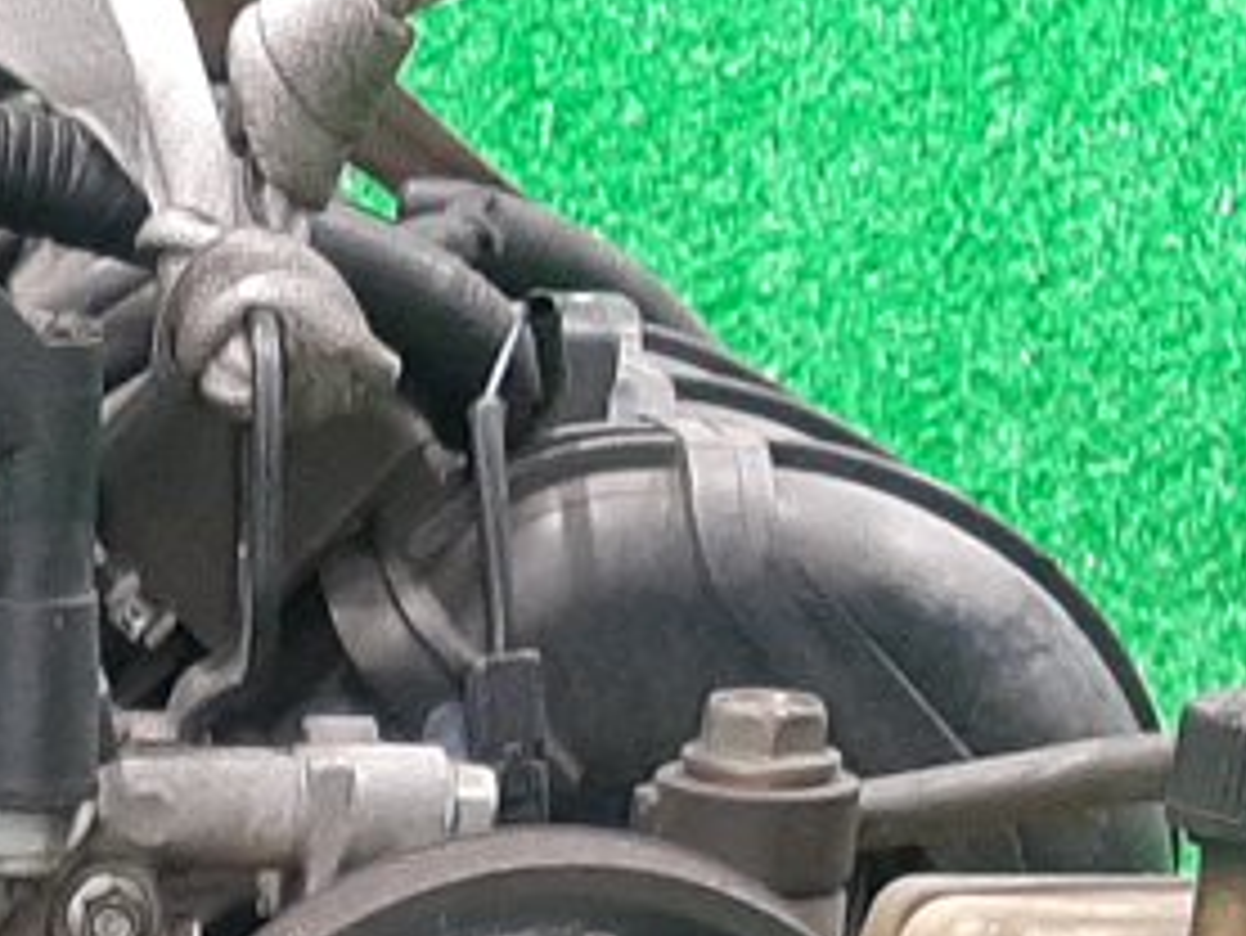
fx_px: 4861
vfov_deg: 10.0
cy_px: 1980
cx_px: -274
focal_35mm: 135
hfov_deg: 14.1
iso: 166
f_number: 1.7
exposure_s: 1/33
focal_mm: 3.93
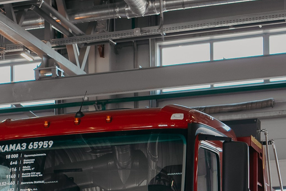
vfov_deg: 10.1
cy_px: 286
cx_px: -44
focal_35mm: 132
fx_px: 1049
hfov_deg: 15.1
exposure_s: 1/125
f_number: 2.8
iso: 160
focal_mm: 33
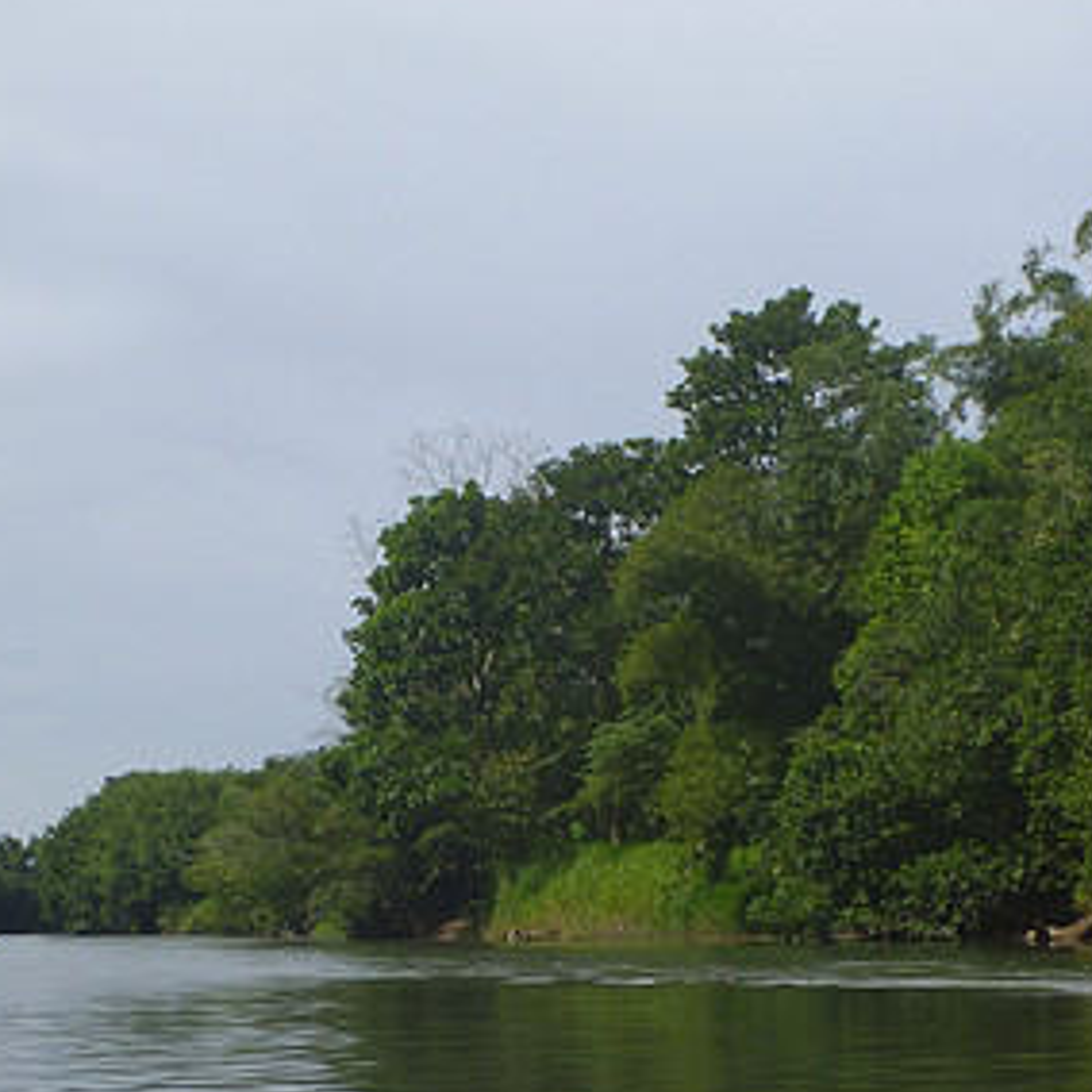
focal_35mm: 92
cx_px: 569
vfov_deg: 18.8
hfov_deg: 18.9
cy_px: 690
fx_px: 3284
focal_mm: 9.1
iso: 100
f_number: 4.7
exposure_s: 1/640
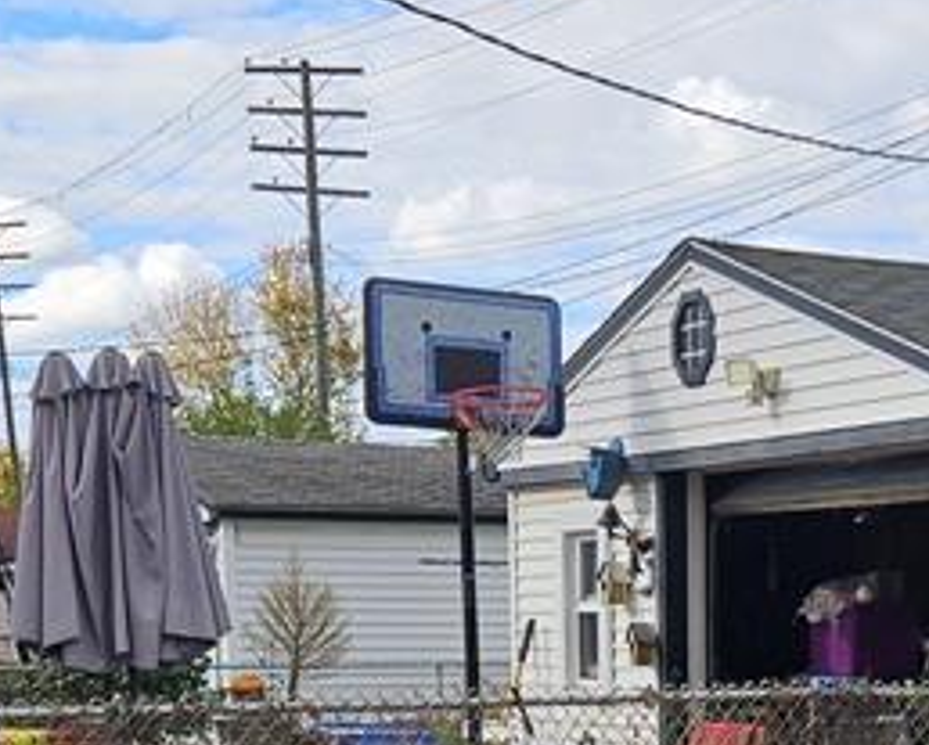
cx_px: 763
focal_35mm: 89
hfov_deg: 21.2
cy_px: 993
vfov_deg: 16.3
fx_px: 2450
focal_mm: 5.4
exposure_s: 1/1008
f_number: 1.8
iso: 25
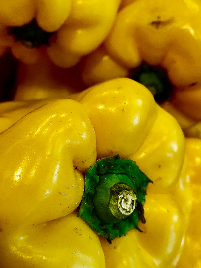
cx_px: 71
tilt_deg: -64.0
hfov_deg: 34.1
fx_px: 325
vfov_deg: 44.8
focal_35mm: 42
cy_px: 124
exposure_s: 1/40
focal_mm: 3.99
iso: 25
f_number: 1.8
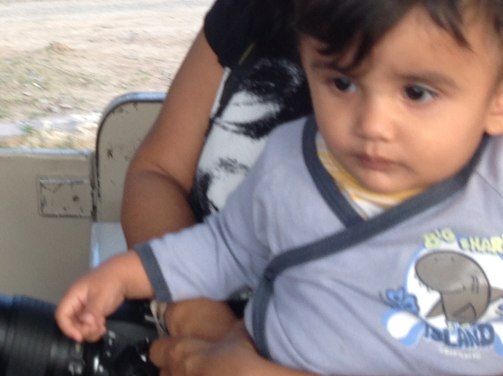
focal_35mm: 83
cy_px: 23
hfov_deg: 22.5
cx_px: -23
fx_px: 1204
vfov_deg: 17.4
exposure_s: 1/120
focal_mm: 4.28
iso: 64
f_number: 2.4
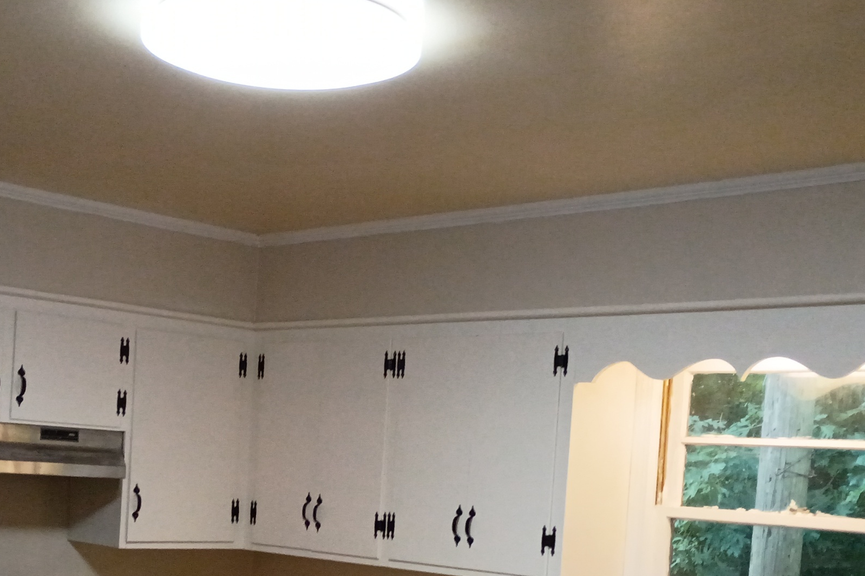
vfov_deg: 22.7
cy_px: 542
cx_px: 305
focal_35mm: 58
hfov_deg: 34.2
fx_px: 1393
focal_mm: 4.27
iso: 863
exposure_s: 1/60
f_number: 1.8
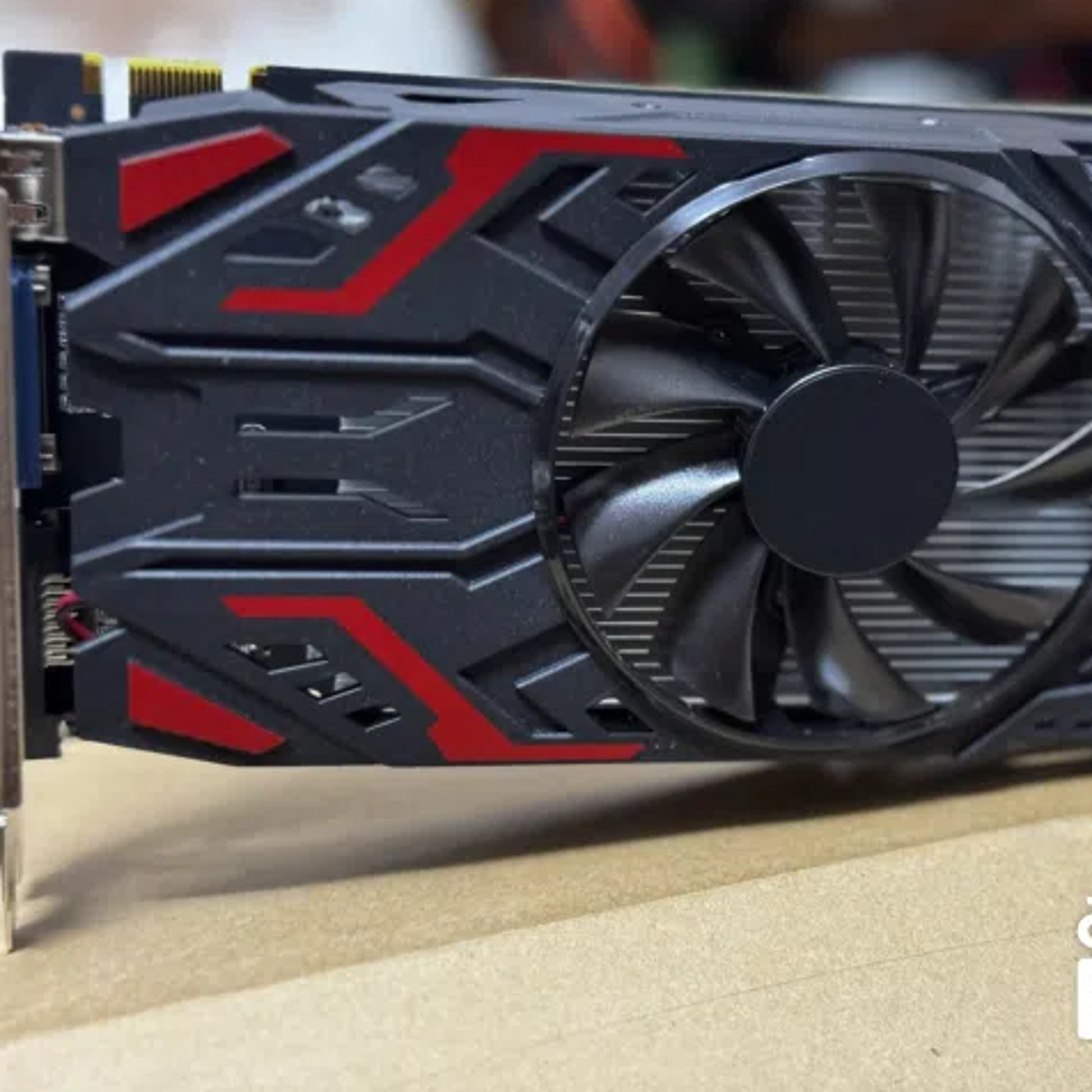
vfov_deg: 30.0
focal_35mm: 57
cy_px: 544
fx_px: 2034
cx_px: 732
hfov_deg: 29.8
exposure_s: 1/33
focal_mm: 6.76
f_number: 1.78
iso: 500
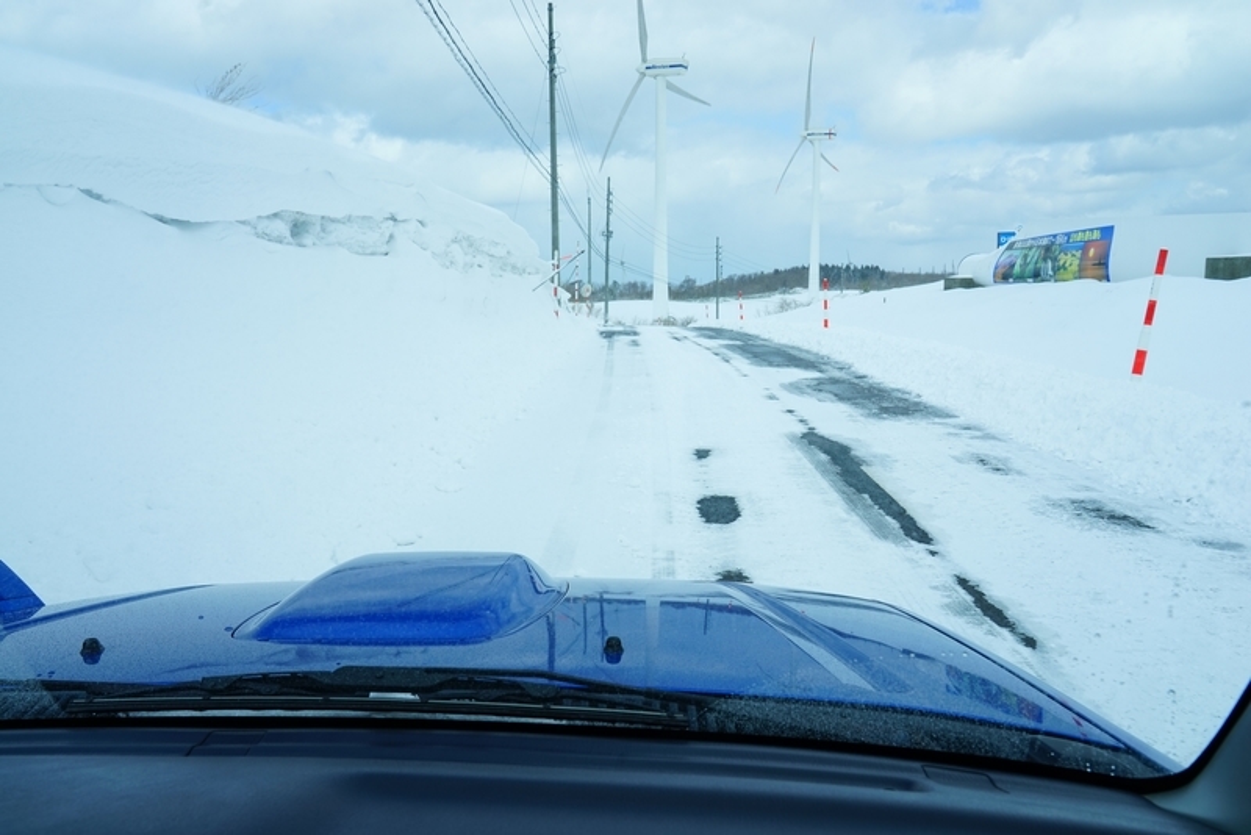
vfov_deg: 48.0
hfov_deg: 67.4
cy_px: 418
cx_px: 626
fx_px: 939
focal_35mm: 27
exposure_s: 1/125
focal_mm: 27
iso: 100
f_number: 11
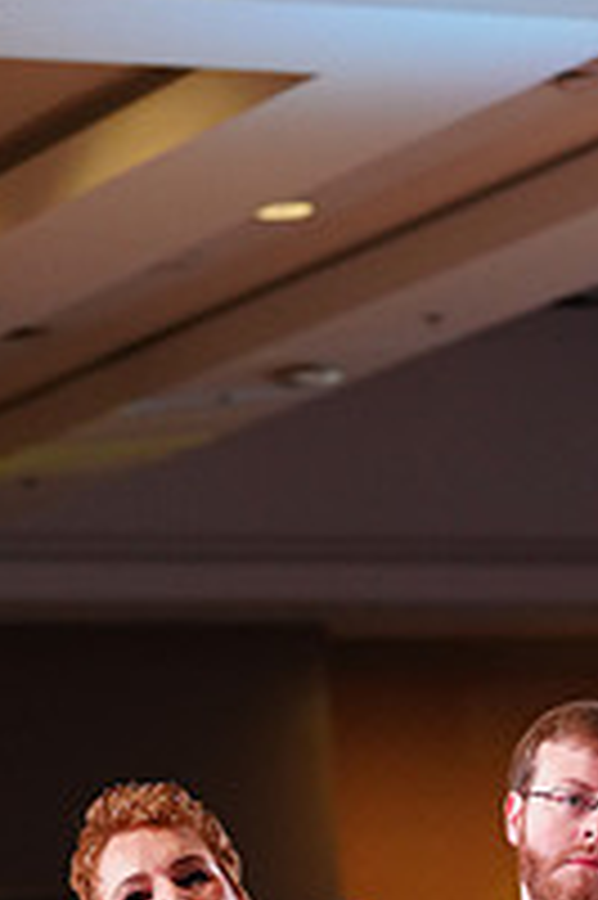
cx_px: 461
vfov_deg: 9.9
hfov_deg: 6.7
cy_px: 1256
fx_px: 5066
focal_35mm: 203
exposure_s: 1/500
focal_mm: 70
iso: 2000
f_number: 2.8
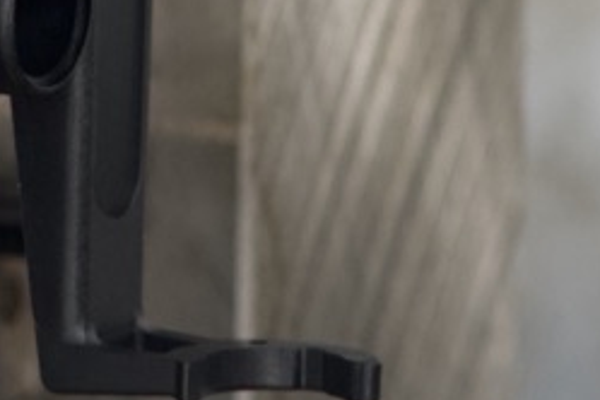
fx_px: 9116
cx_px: 267
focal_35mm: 547
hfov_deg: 3.8
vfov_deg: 2.5
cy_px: -288
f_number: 4
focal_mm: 85
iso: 2000
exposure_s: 1/250
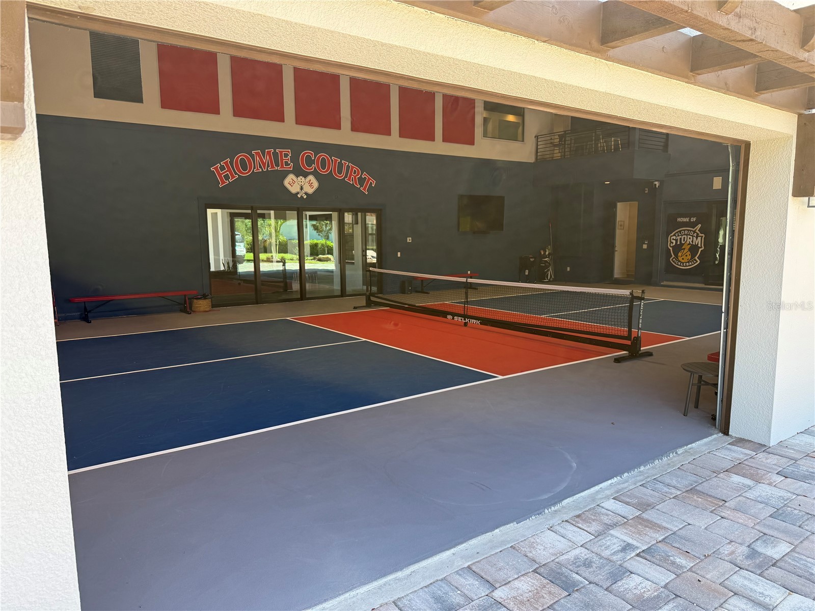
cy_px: 306
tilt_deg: -7.7
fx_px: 565
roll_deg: +0.5
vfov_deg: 56.8
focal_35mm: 24
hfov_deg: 71.6
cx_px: 408
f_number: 1.78
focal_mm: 6.76
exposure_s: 1/428
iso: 80
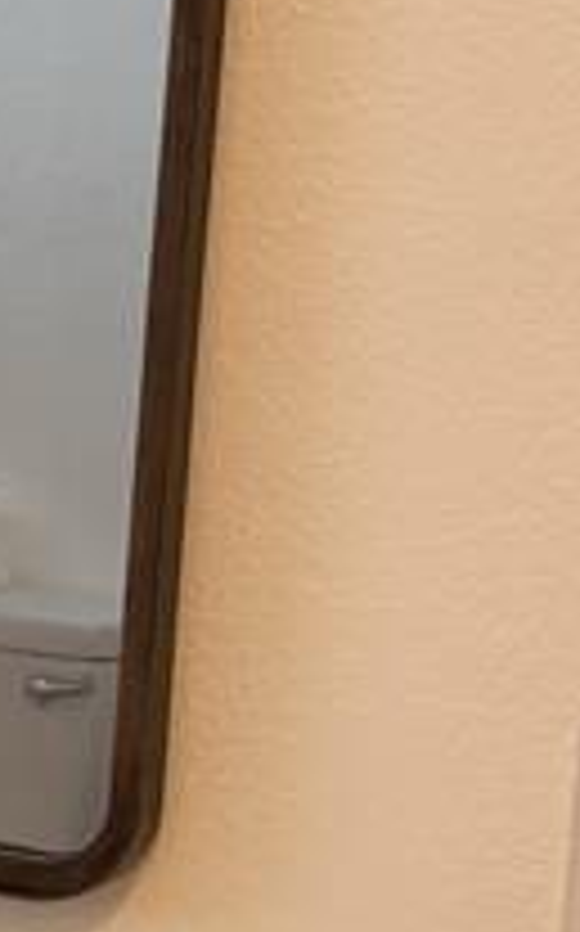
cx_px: -926
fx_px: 2991
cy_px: 504
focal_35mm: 118
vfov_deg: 17.7
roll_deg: -2.2
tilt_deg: -9.2
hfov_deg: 9.5
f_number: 1.78
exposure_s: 1/60
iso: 200
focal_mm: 6.76
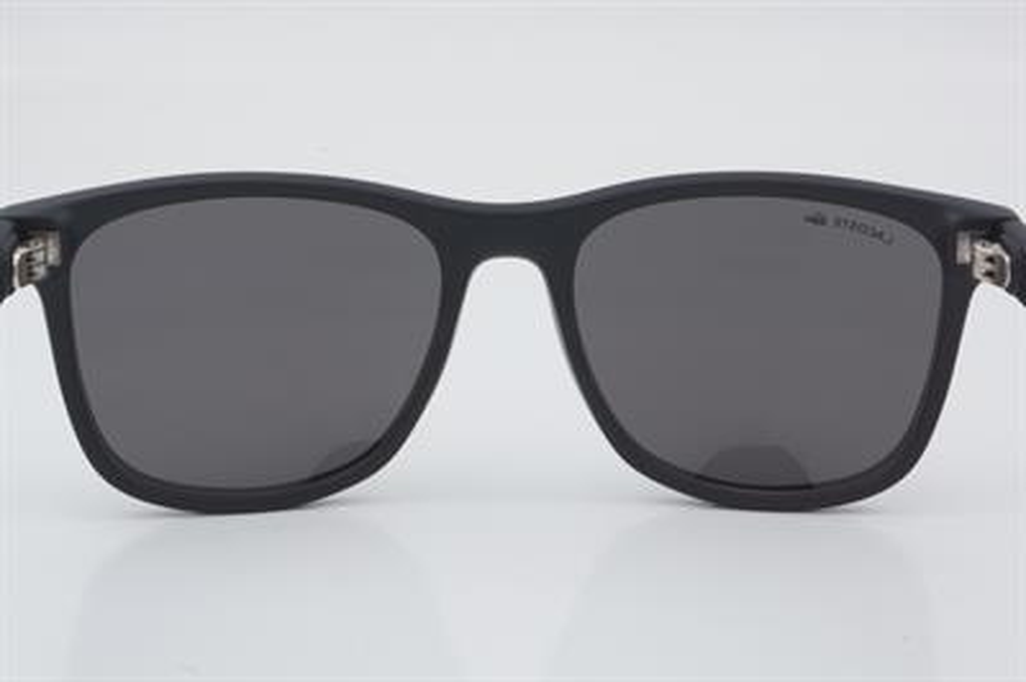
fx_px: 2349
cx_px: 513
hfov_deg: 24.6
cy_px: 341
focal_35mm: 82
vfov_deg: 16.5
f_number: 32
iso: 100
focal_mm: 55
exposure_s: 1/3
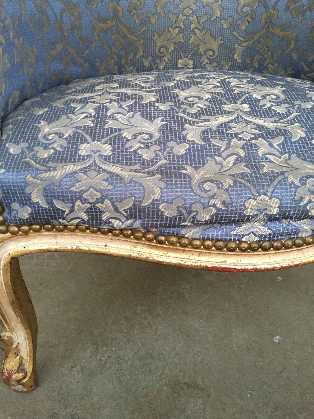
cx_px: 157
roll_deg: -1.3
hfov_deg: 48.2
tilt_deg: -28.1
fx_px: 351
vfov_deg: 61.7
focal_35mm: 29
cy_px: 210
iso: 200
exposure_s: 1/20
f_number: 2.2
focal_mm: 4.15
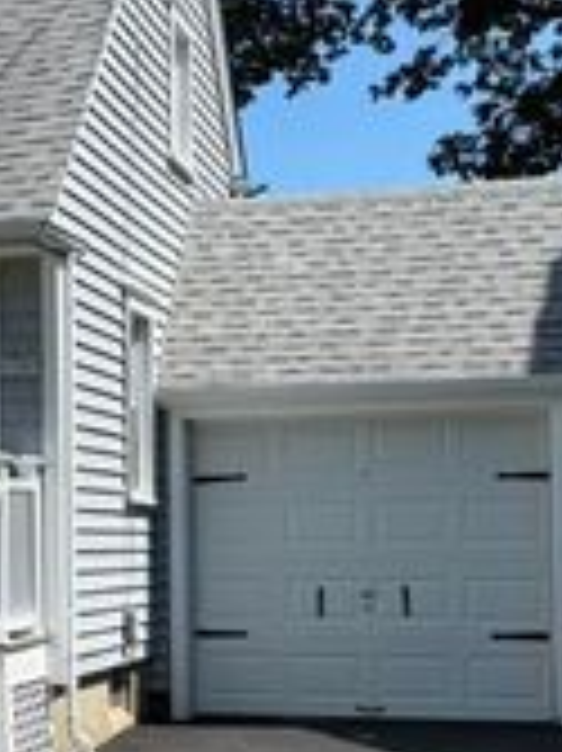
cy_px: 480
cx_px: -175
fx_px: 2081
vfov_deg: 20.4
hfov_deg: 14.7
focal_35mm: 96
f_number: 1.78
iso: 80
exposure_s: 1/3597
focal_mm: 6.76
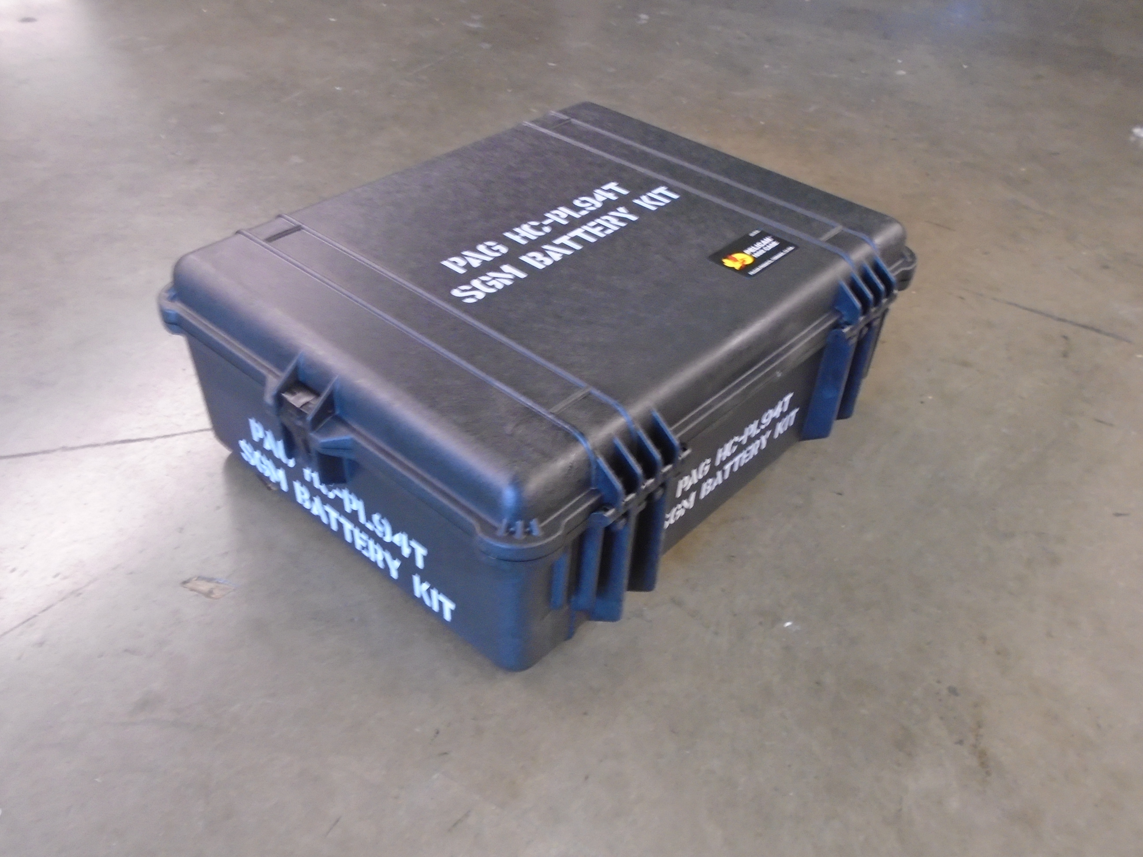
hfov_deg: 58.4
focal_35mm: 31
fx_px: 1024
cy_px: 428
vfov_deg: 45.4
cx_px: 572
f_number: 3.5
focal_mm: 5.5
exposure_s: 1/10
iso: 400
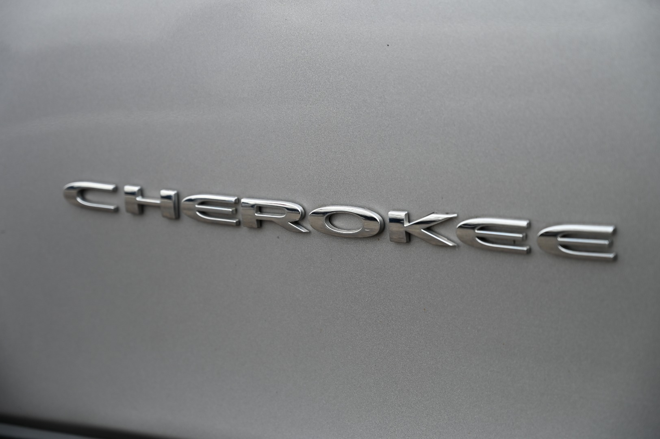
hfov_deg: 28.9
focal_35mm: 70
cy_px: 220
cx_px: 330
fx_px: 1282
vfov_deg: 19.4
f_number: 4.5
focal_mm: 70
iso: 200
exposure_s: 1/250
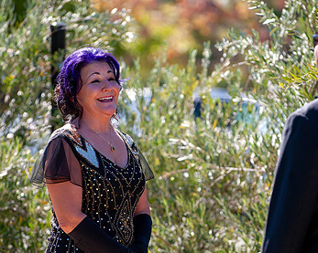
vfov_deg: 5.2
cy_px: 161
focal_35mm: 298
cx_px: 165
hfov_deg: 6.5
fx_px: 2802
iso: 500
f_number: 4
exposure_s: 1/1600
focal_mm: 190
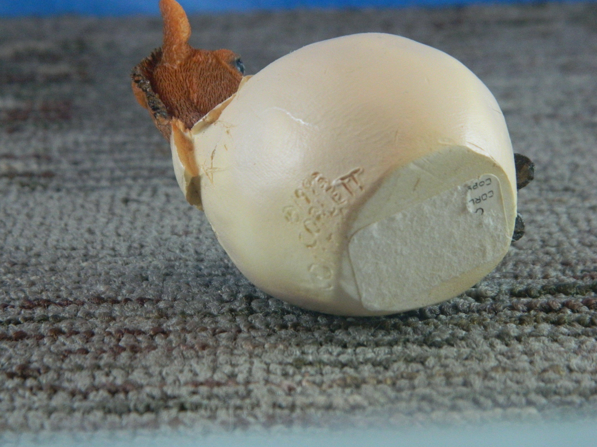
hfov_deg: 19.1
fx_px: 1776
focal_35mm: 103
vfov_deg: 14.4
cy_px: 224
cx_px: 298
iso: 400
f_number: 4.5
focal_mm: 18.6
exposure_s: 1/30
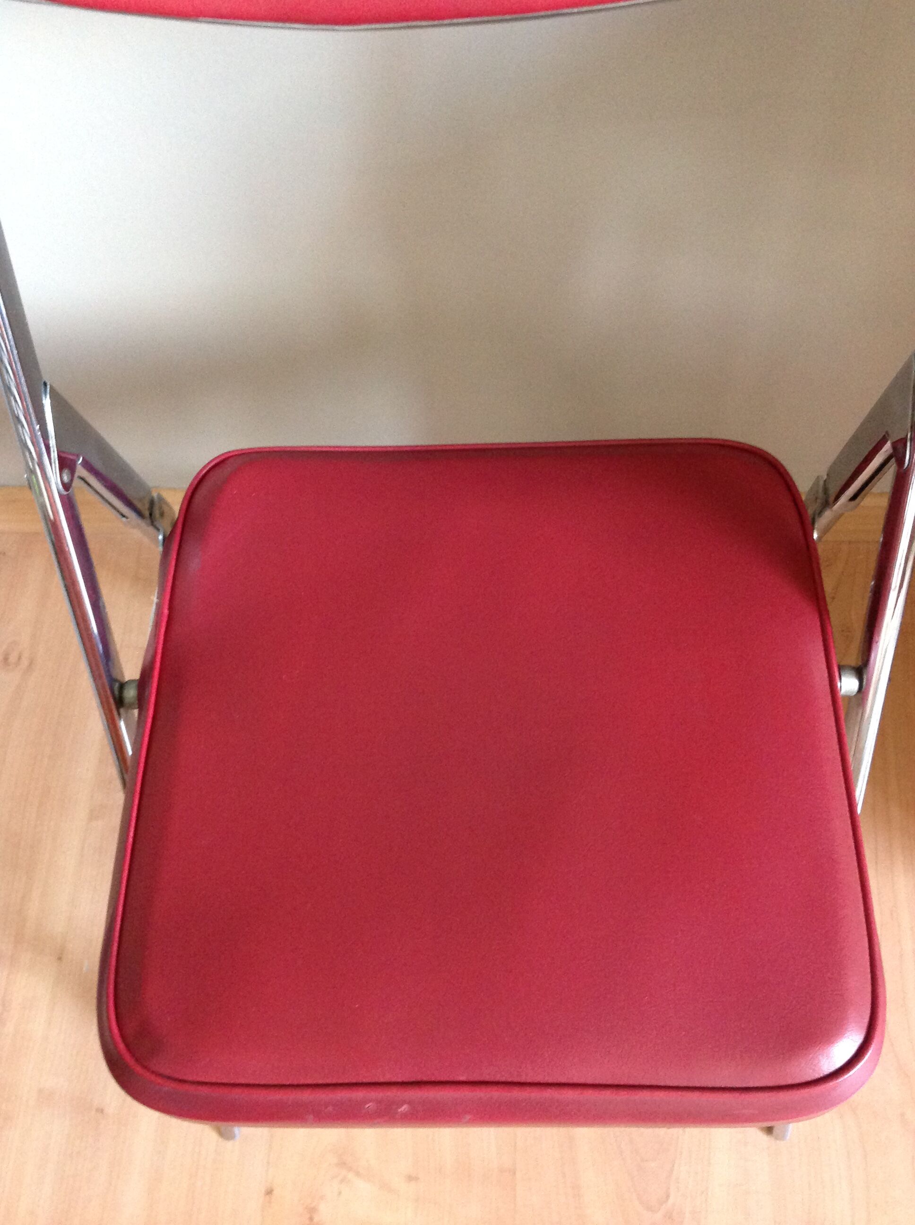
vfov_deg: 52.7
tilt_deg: -62.5
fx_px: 1237
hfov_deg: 40.6
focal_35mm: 35
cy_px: 612
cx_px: 458
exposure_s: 1/15
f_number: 2.4
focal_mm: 4.28
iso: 320
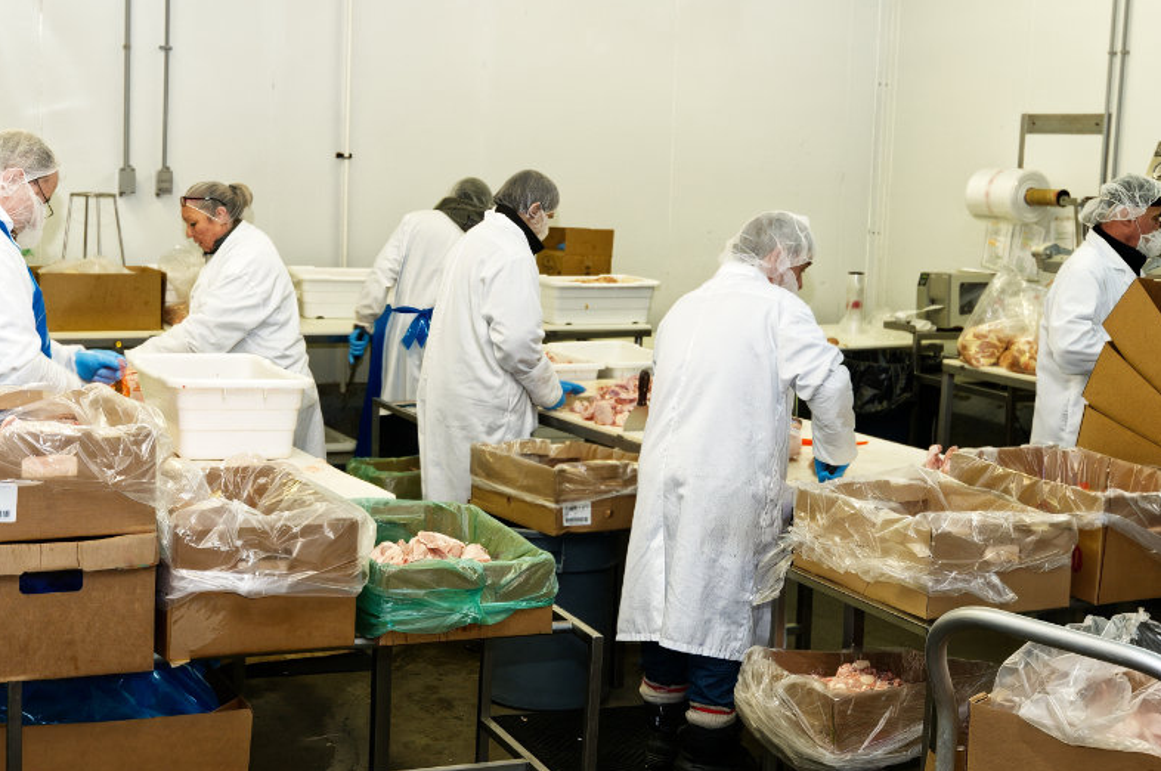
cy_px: 415
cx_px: 640
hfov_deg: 46.4
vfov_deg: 31.8
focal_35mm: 42
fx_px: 1353
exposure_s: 1/60
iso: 400
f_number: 5
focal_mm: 22
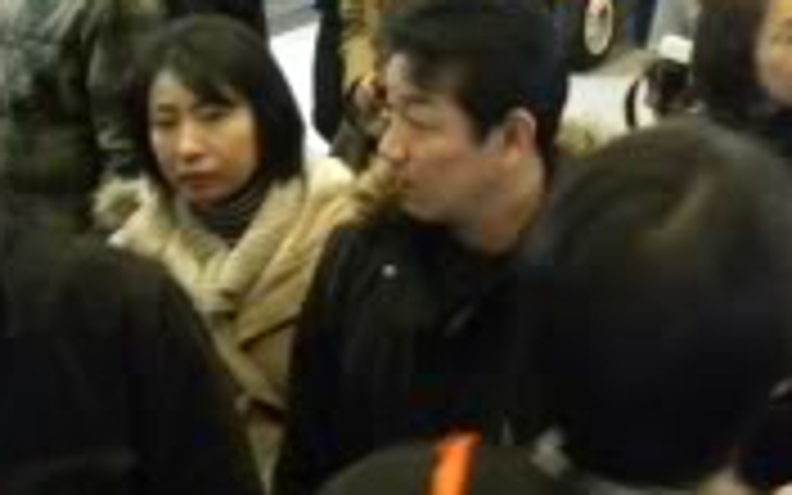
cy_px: -94
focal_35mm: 70
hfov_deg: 26.6
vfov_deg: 17.7
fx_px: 1511
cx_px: 914
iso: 400
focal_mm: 4.6
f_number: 2.8
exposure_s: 1/22
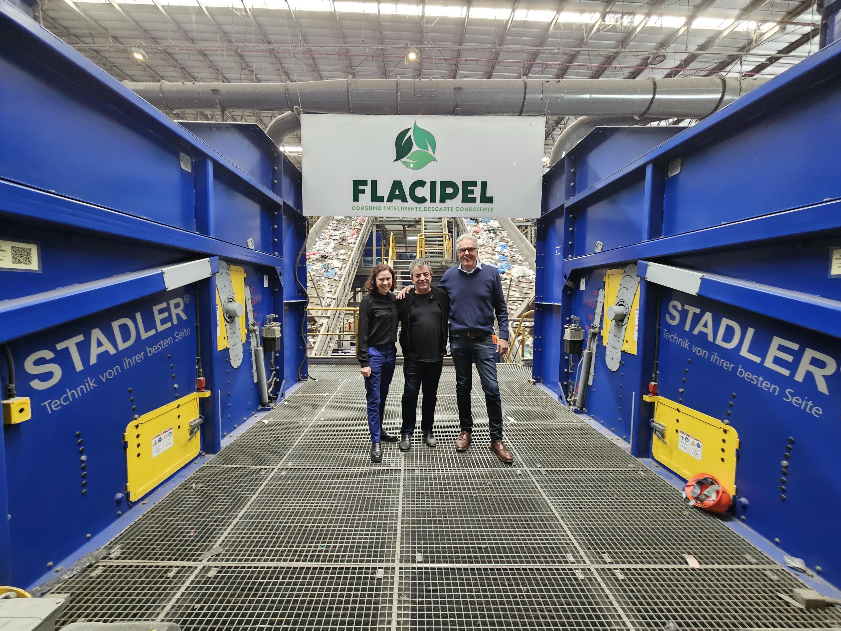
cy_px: 316
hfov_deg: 106.2
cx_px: 420
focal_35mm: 13
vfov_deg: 89.9
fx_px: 316
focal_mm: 2.2
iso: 500
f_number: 2.2
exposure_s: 1/30
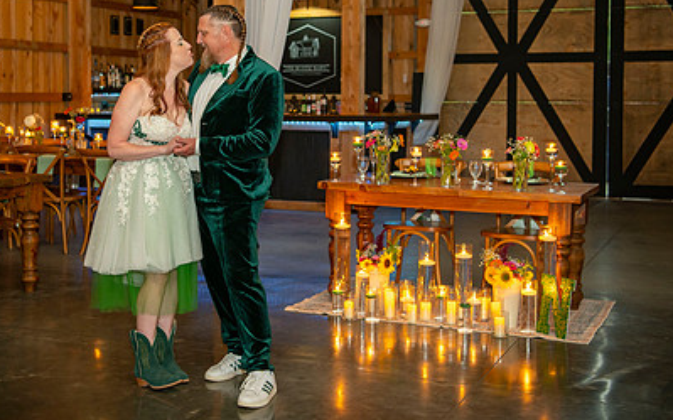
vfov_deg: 22.6
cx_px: 265
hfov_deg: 35.6
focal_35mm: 57
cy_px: 128
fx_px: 1045
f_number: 3.2
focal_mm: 38
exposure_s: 1/50
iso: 800
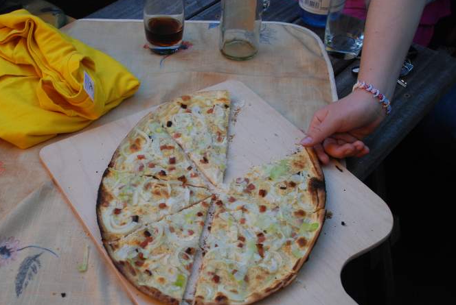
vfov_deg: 28.7
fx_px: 596
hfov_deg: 41.7
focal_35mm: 47
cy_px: 179
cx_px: 193
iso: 400
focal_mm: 26
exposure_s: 1/125
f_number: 5.6
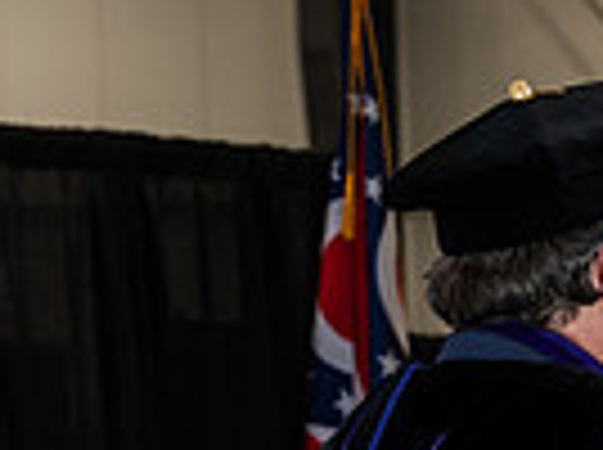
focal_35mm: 267
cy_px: 722
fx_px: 4643
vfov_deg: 5.5
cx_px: 922
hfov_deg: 7.3
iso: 1250
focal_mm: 64
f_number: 5
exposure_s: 1/200
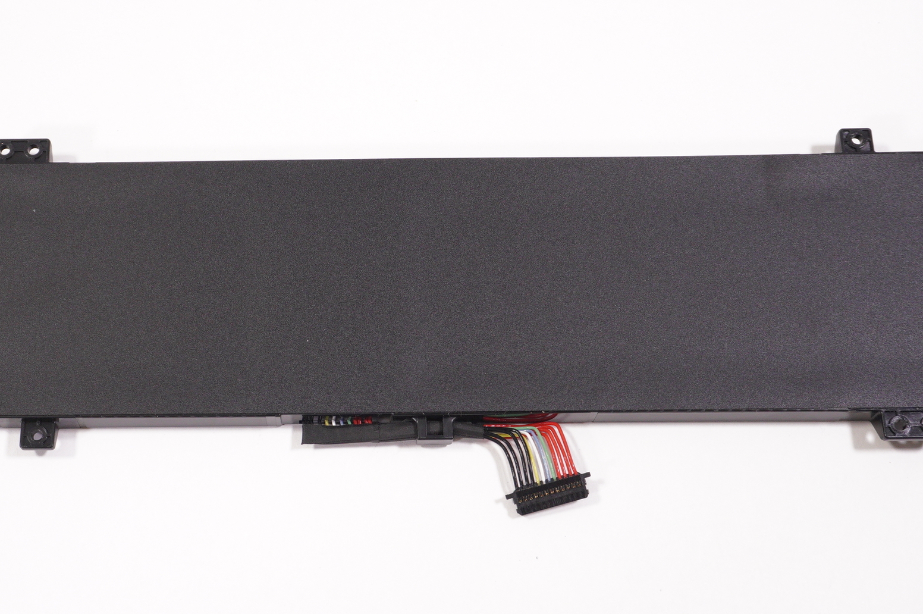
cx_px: 325
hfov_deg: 34.3
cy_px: 319
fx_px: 1486
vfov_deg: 23.3
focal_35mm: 58
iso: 1000
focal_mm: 24
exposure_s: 1/200
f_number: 5.6
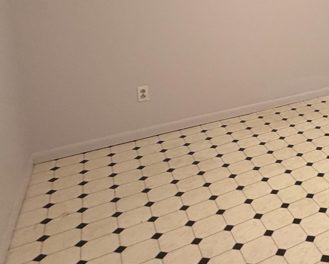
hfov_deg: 37.4
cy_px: 12
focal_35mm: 40
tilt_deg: -6.4
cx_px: 372
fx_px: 390
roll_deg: +0.1
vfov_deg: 34.6
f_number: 2.2
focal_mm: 2.22
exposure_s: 1/60
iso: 320
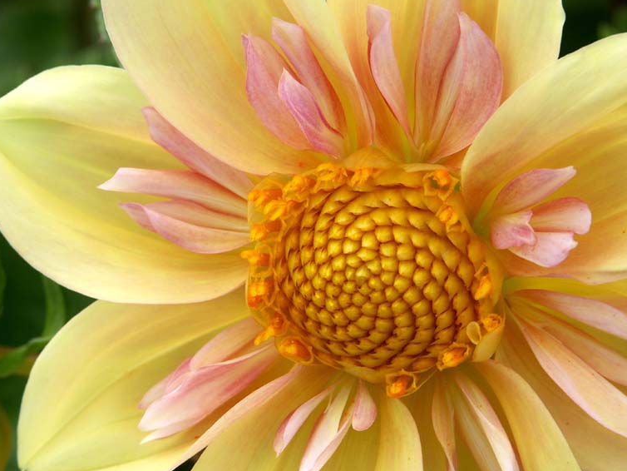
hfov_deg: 9.7
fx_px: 3696
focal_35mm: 204
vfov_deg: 7.3
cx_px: 343
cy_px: 221
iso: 64
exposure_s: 1/125
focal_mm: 43.19
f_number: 7.1
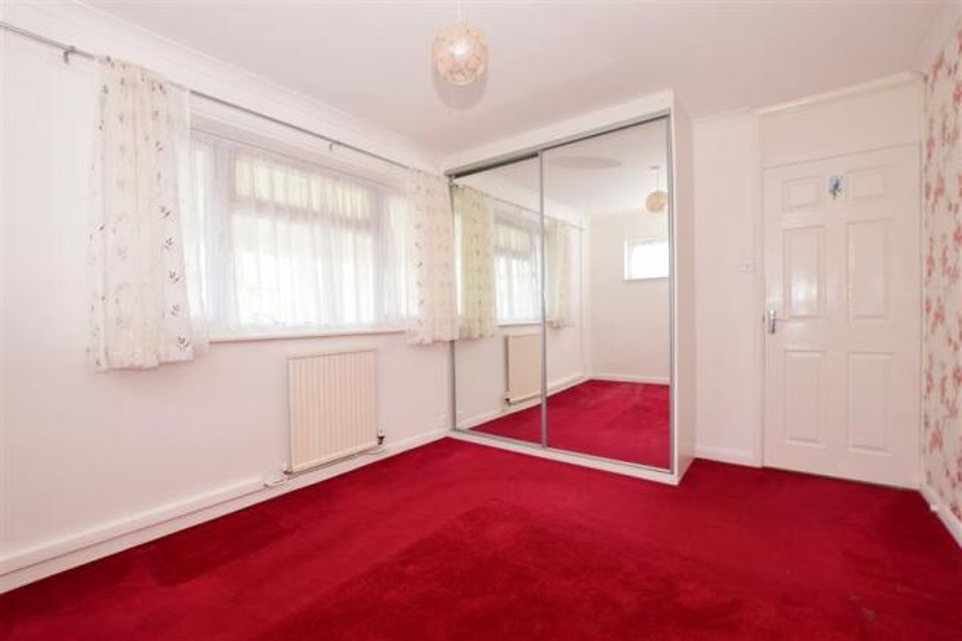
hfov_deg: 100.4
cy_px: 320
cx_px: 481
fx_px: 401
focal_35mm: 15
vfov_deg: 77.3
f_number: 7.1
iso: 400
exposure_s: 2.5
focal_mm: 10
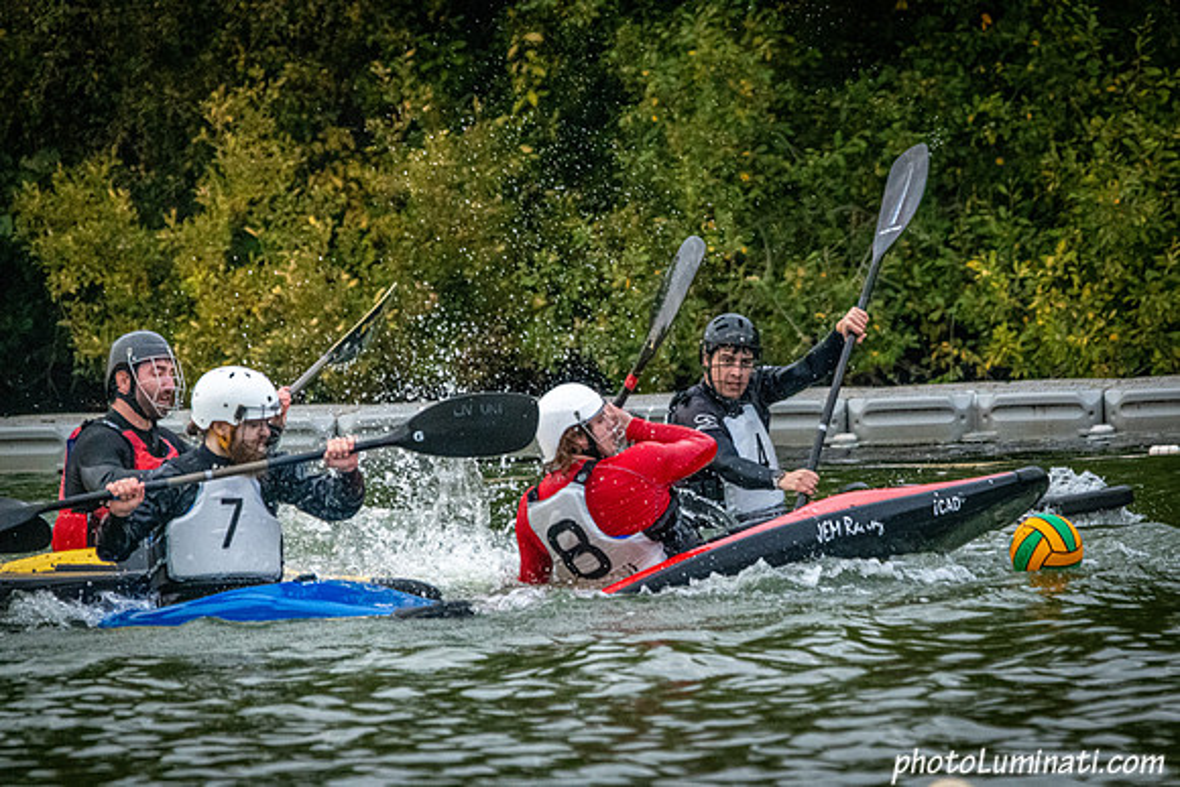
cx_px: 774
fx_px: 17213
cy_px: 517
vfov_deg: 2.6
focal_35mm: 525
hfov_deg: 3.9
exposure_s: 1/2000
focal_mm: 400
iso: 5000
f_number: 5.6
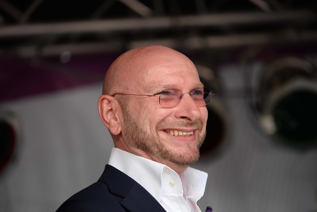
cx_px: 158
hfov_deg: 10.3
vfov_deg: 6.9
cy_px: 106
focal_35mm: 200
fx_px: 1762
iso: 160
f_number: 4
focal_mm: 200
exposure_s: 1/320
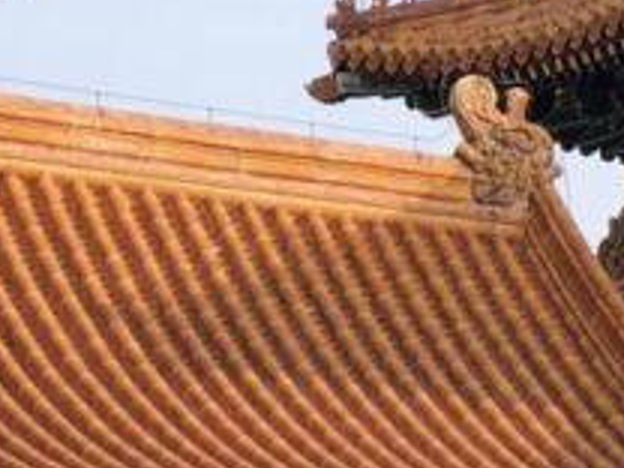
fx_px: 5065
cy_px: 195
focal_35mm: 281
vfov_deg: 5.3
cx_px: 1212
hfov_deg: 6.8
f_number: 2.8
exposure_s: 1/313
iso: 20
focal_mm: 6.6
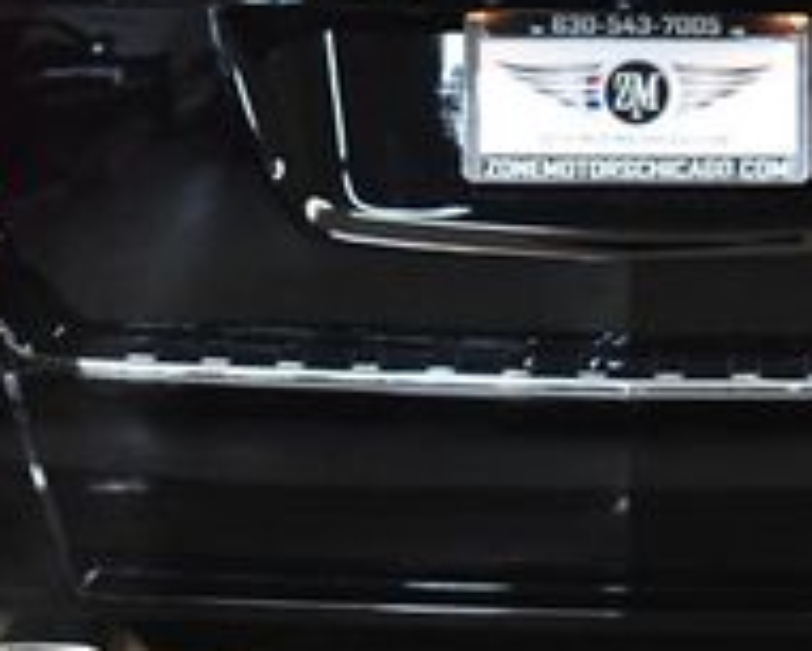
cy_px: 98
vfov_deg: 7.1
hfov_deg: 8.9
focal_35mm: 217
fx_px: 5218
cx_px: 659
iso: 3200
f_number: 5.3
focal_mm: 46
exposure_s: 1/125
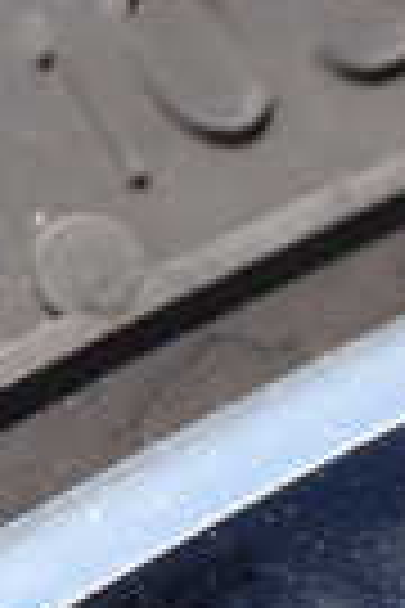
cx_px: -702
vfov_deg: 14.7
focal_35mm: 139
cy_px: 495
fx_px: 2345
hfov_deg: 8.6
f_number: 3.2
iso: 100
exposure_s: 1/500
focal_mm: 5.4
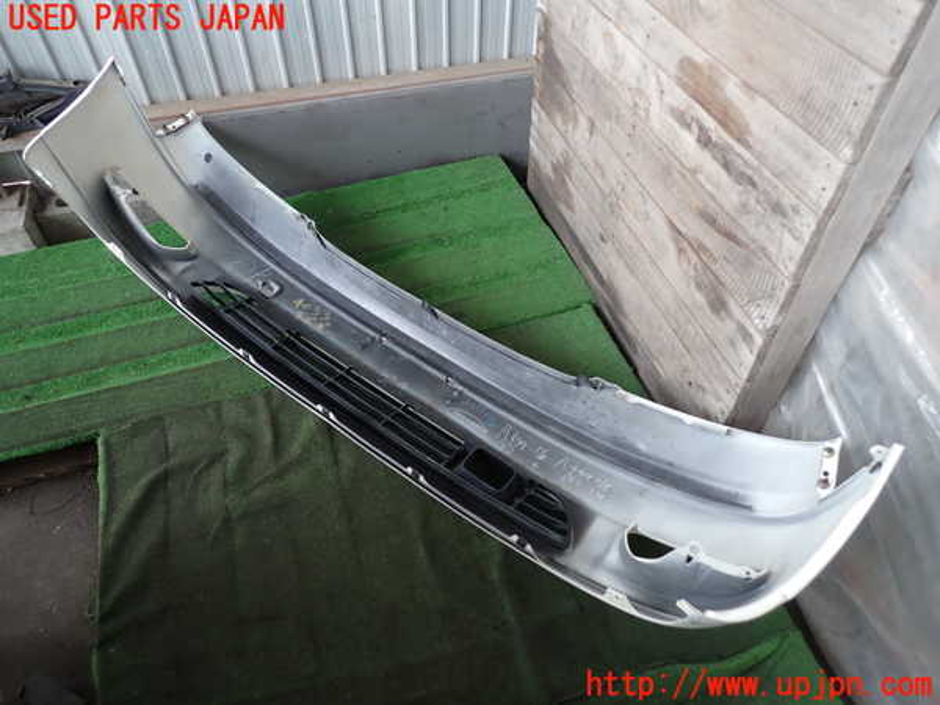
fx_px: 679
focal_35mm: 25
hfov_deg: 69.4
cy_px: 352
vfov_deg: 54.9
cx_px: 470
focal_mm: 4.5
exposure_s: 1/60
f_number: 2
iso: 100
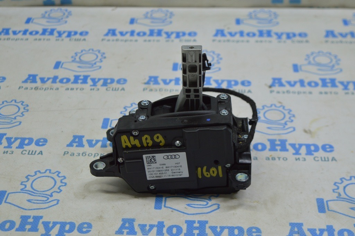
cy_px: 118
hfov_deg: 31.9
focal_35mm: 63
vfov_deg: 21.5
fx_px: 621
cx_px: 178
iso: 400
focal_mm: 42
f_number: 5.6
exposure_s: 1/40
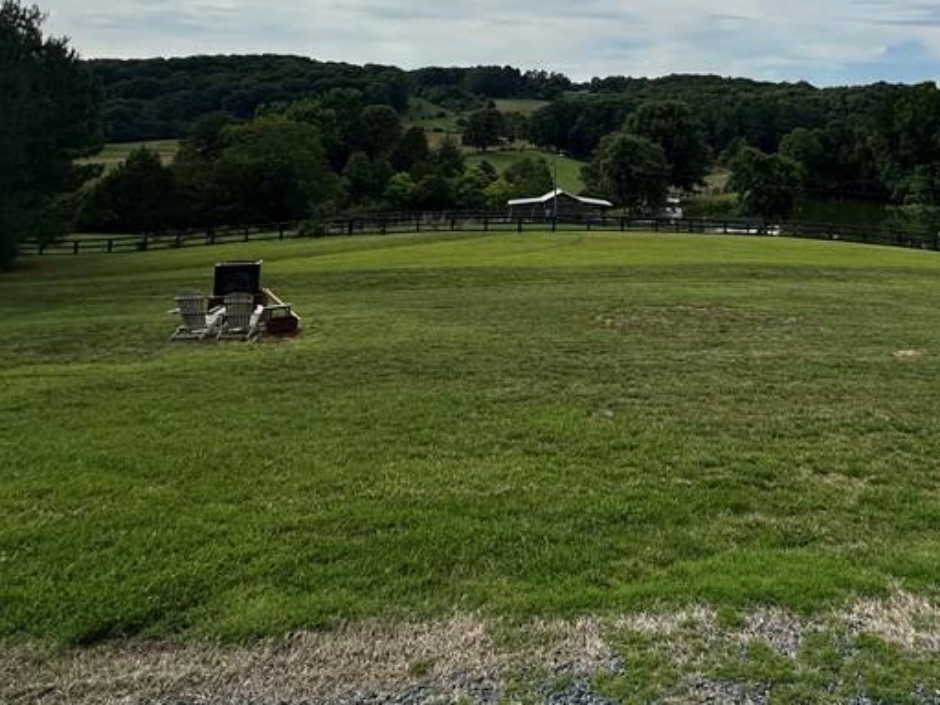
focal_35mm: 28
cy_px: 46
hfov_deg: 60.8
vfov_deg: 44.4
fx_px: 760
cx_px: 674
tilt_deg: +6.5
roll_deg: -1.6
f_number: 2.2
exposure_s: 1/3401
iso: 50
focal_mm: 2.22
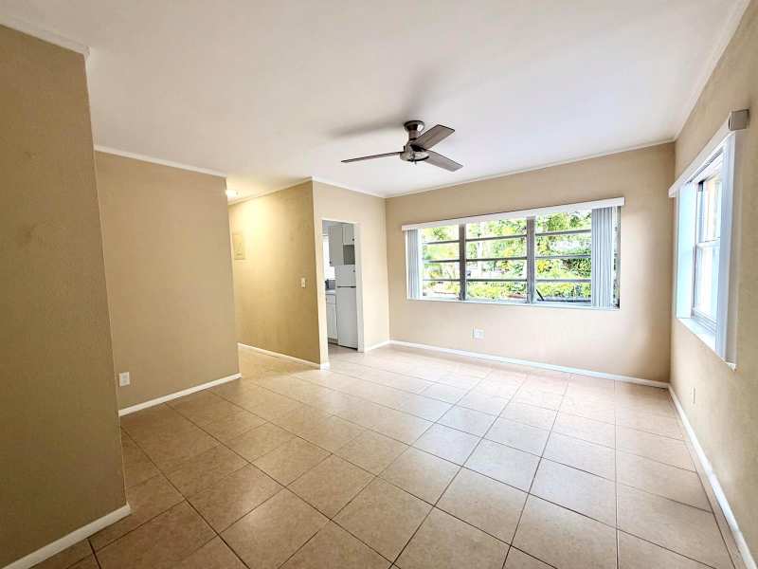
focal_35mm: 14
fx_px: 307
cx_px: 379
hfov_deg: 102.1
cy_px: 284
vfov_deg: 85.7
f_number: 2.2
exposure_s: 1/121
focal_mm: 2.22
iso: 125
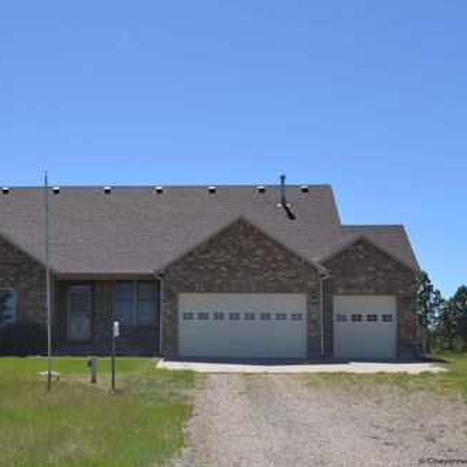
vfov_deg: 29.6
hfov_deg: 29.3
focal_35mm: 58
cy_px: 233
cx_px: 142
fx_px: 885
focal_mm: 30
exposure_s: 1/250
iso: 100
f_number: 8
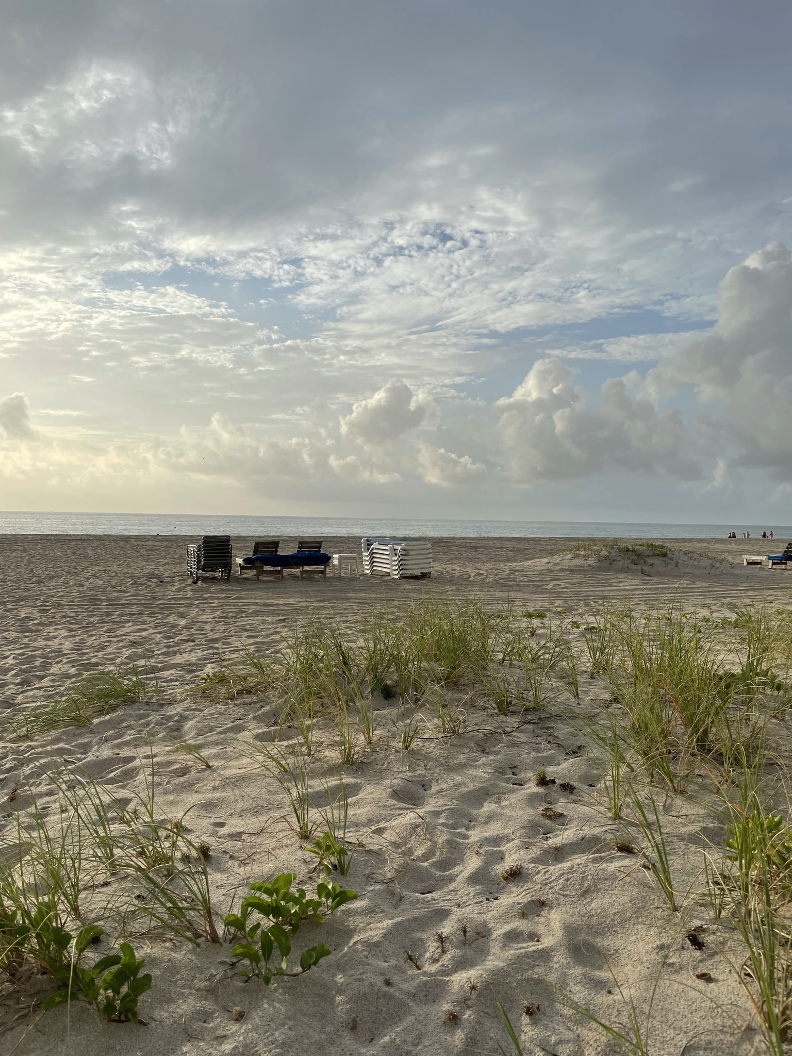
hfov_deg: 53.1
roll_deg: -0.9
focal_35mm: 26
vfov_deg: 67.3
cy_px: 528
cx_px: 396
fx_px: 793
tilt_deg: -0.3
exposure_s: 1/4831
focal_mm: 4.2
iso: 32
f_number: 1.6
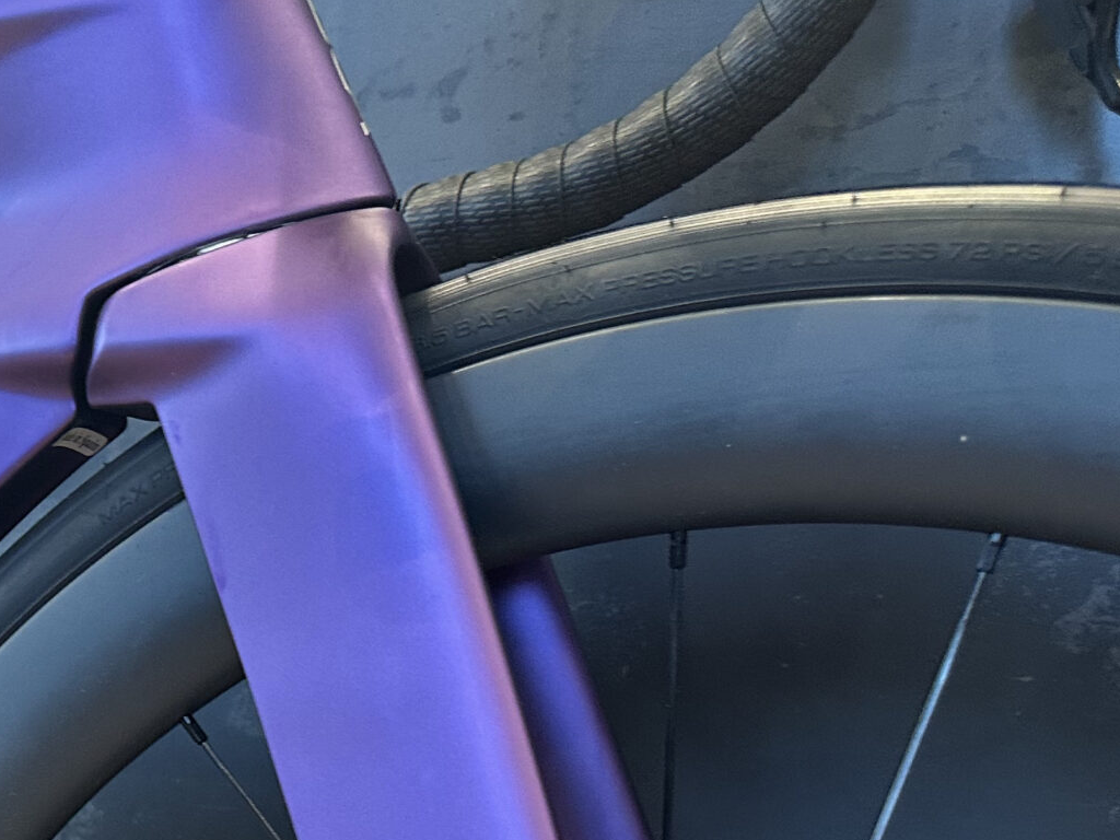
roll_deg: -1.2
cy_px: 1031
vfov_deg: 22.4
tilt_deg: -12.2
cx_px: -206
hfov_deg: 28.3
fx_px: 1941
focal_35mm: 60
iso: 250
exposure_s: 1/50
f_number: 1.78
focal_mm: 6.86
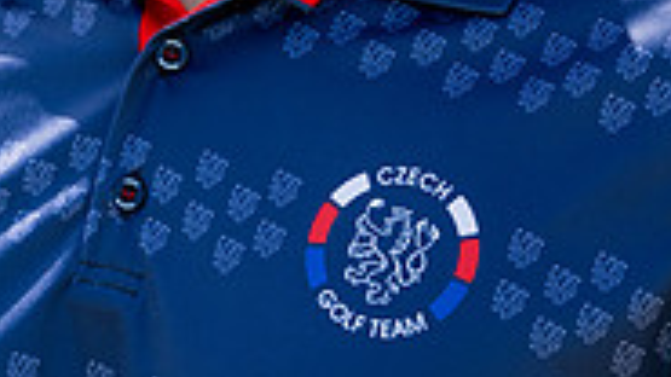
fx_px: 5906
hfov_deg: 6.5
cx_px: 239
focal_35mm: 332
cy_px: -315
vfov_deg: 3.6
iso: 400
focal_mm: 130
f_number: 5.6
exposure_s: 1/1000
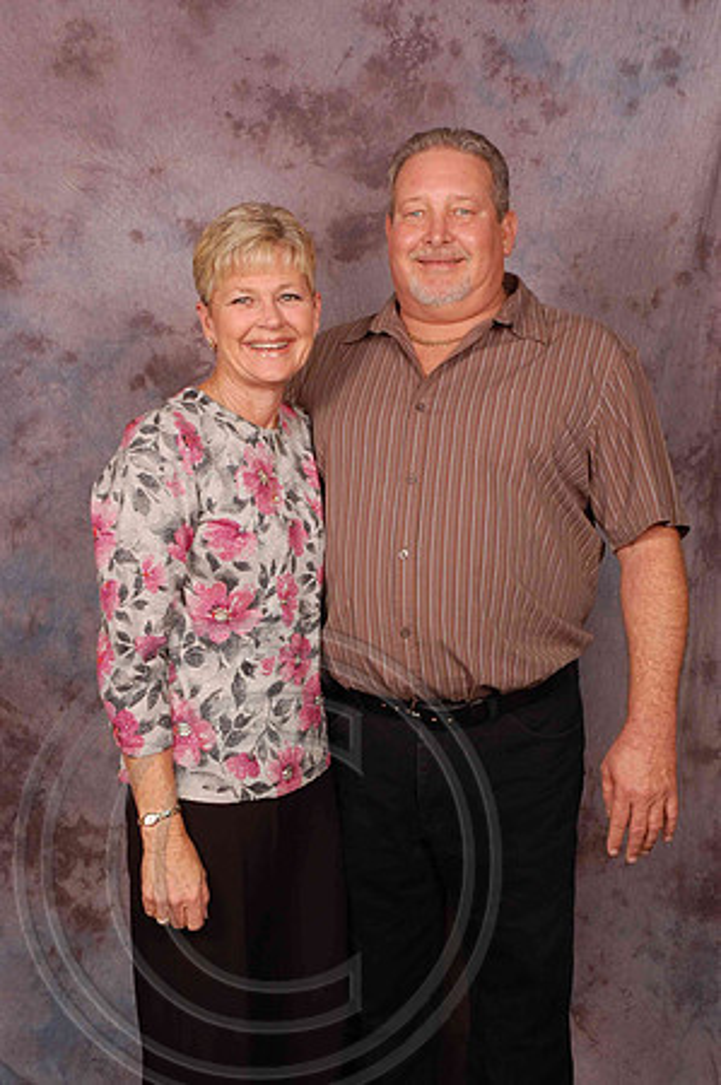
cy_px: 542
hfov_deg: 25.7
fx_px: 1581
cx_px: 360
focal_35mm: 52
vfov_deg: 37.9
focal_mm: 35
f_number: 10
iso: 200
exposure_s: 1/125
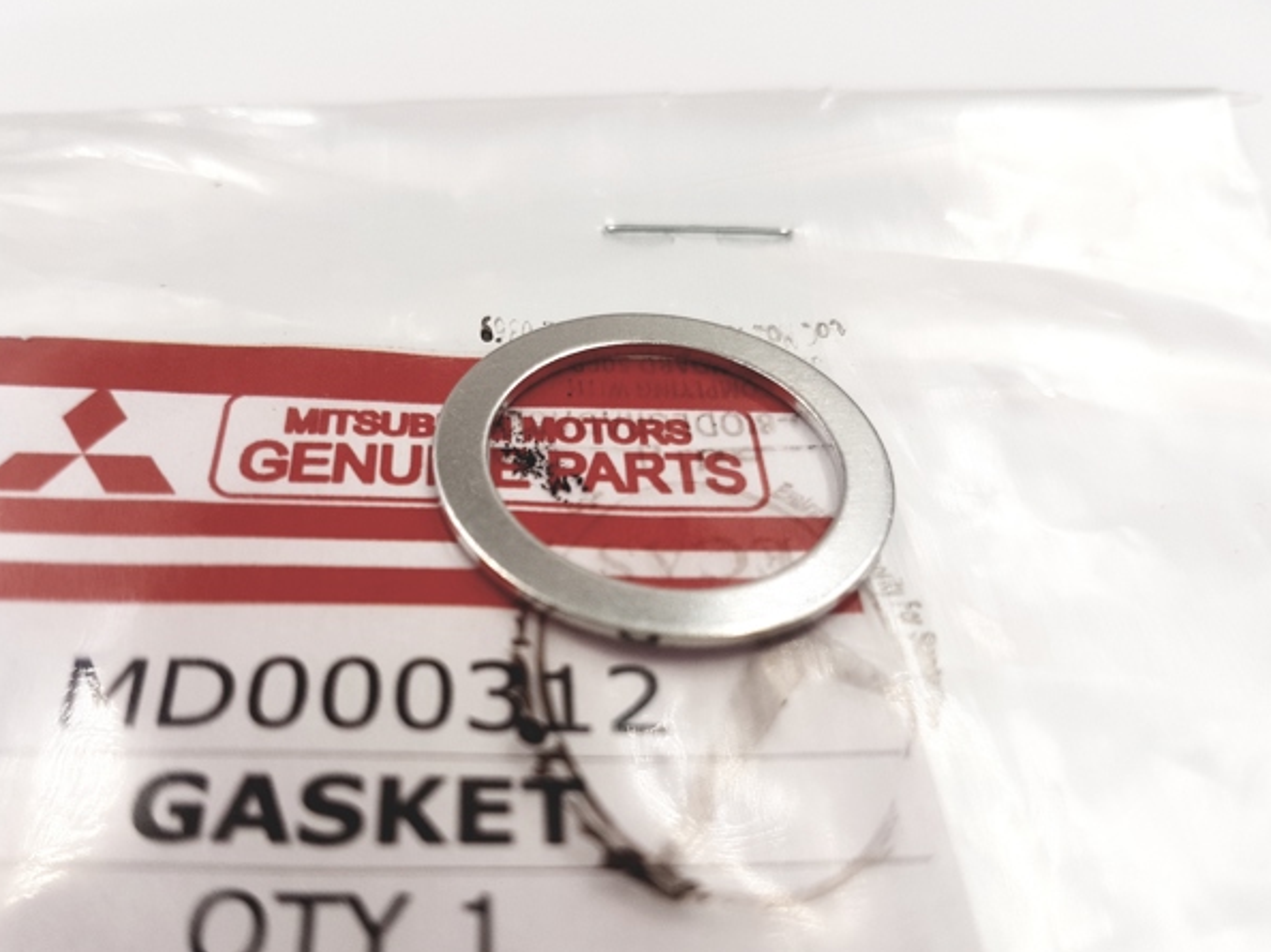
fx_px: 1028
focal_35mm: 28
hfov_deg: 63.4
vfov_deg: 49.7
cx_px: 588
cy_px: 502
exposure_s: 1/634
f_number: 1.7
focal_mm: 4.2
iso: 40
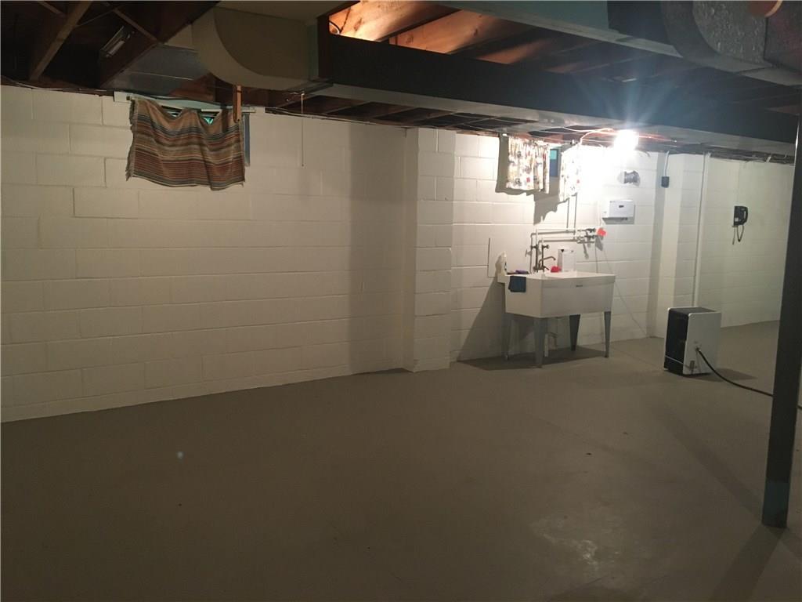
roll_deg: -1.4
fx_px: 672
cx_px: 401
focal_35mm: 29
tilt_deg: -6.8
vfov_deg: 48.2
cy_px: 301
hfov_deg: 61.7
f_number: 2.2
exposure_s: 1/15
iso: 200
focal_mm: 4.15
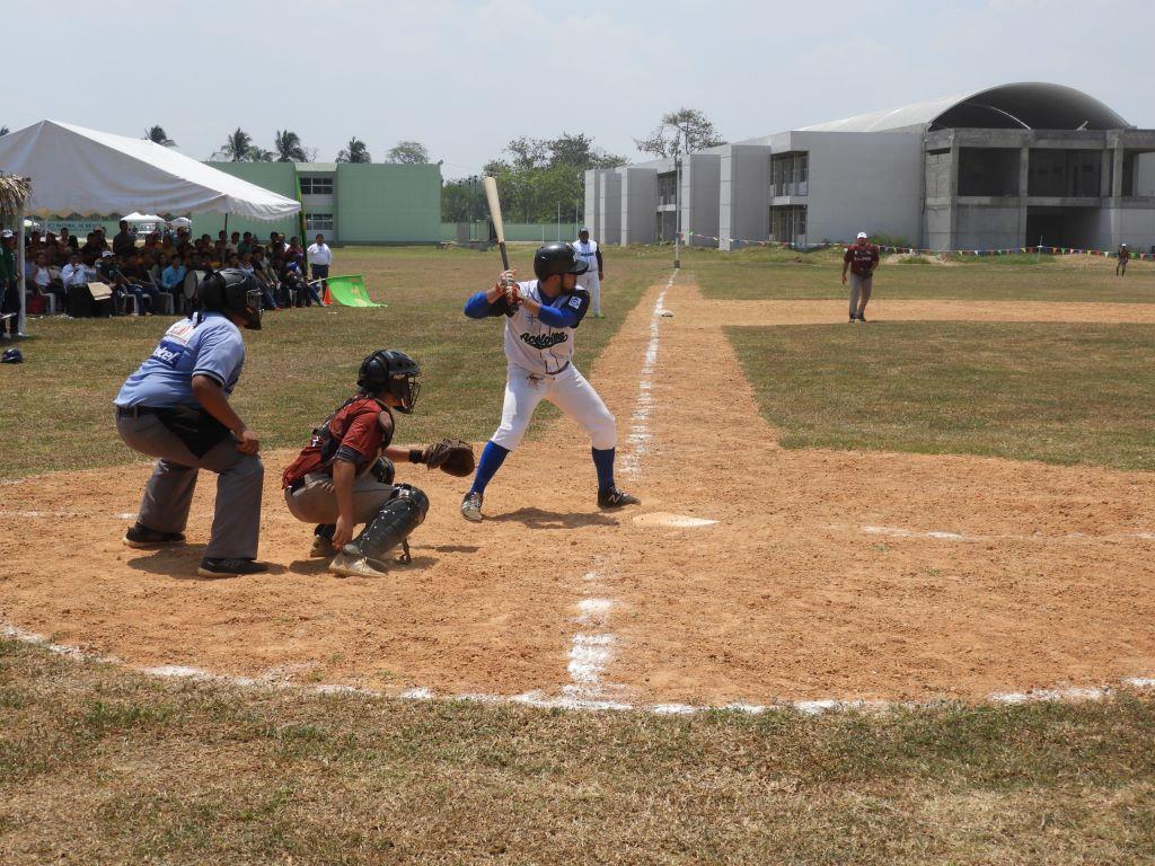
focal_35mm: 55
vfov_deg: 26.6
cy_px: 433
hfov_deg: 34.9
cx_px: 578
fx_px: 1835
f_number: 4
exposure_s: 1/1600
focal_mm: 9.9
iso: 100
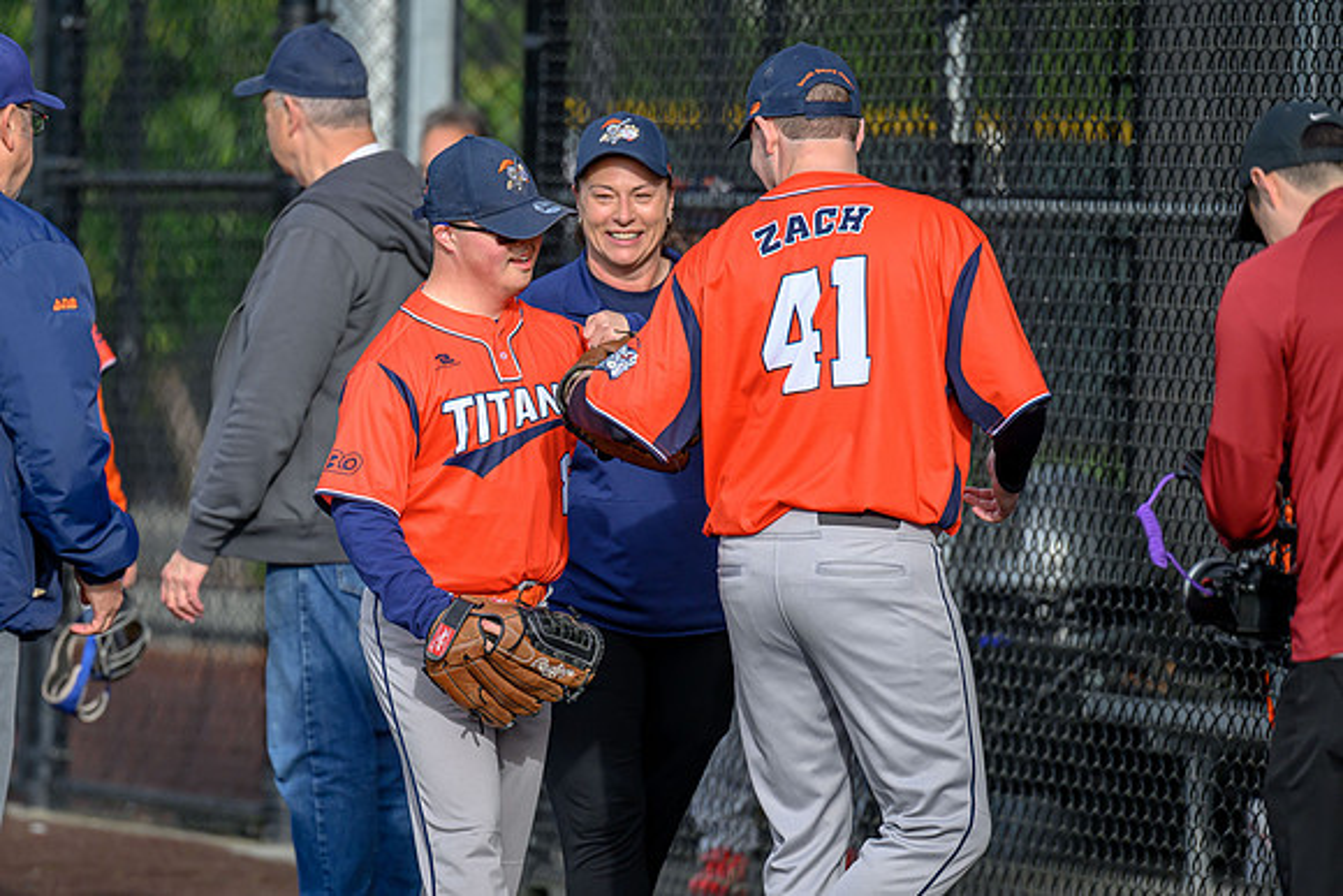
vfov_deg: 4.0
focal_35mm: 347
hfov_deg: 5.9
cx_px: 356
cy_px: 539
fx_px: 12957
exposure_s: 1/2000
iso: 320
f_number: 2.8
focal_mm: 200
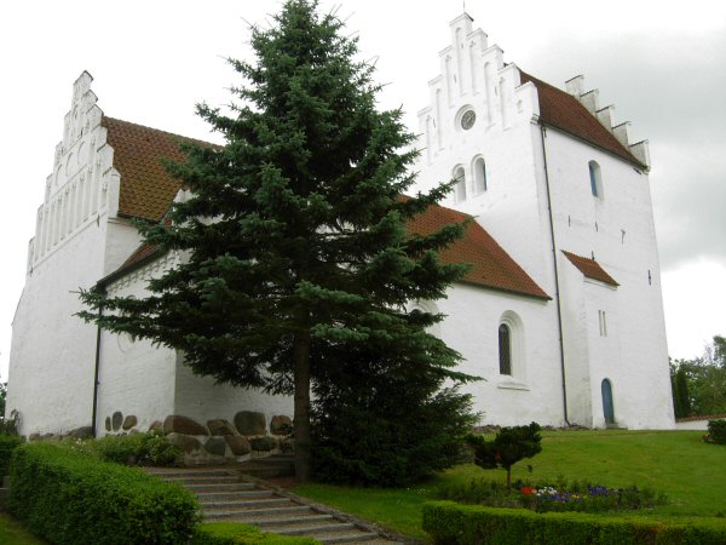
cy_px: 272
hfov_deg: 51.4
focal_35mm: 36
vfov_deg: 39.7
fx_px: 755
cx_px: 363
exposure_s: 1/108
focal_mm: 7.5
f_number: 3.8
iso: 50
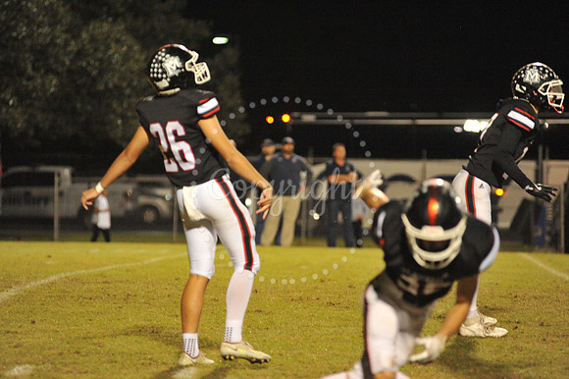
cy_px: 190
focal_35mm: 200
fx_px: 3159
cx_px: 284
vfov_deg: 6.9
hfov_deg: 10.3
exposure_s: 1/320
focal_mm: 200
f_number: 4
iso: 6400
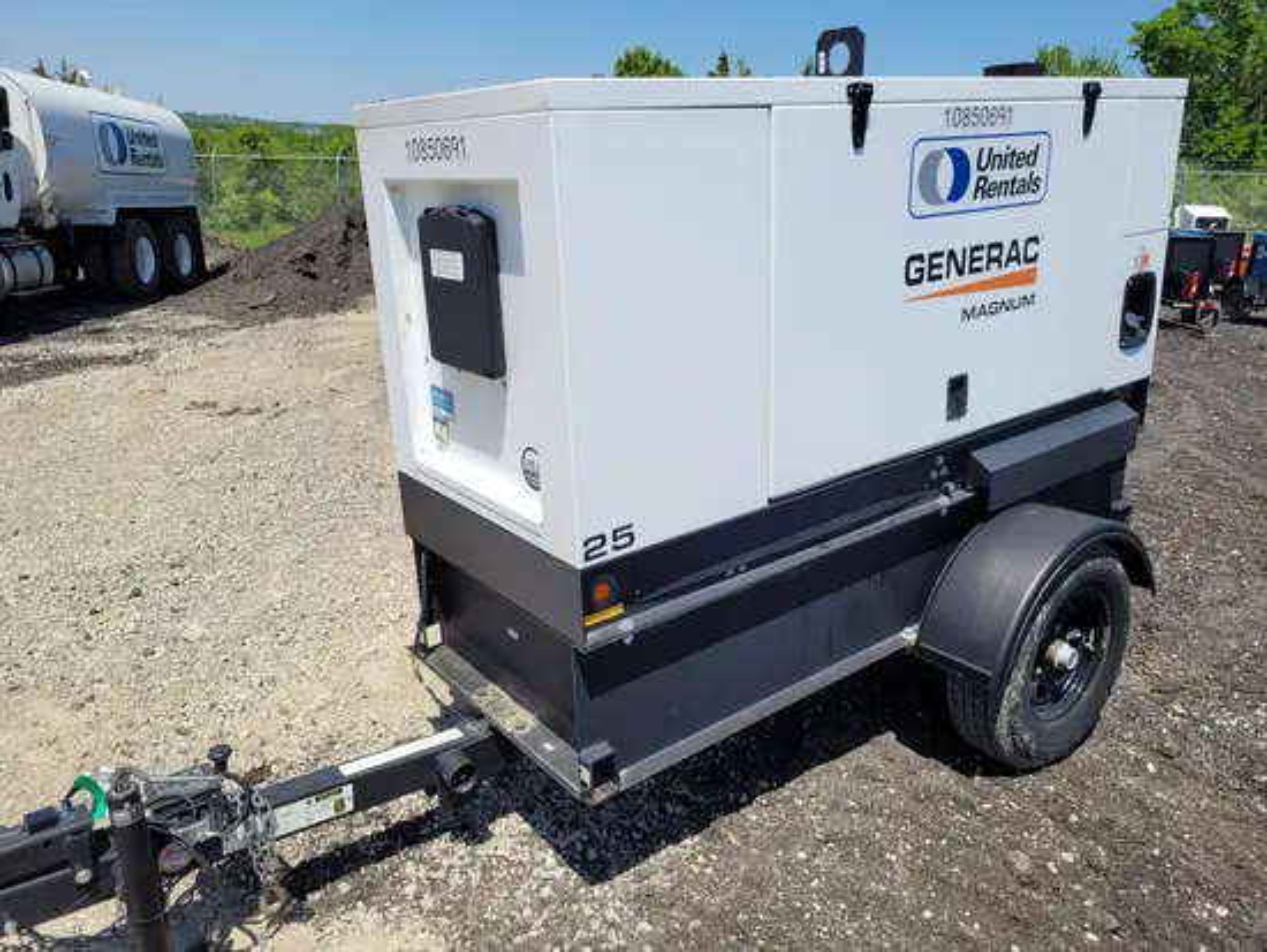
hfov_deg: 67.3
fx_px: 952
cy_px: 476
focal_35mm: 26
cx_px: 634
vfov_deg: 53.1
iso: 40
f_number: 1.8
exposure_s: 1/2937
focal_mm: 5.4
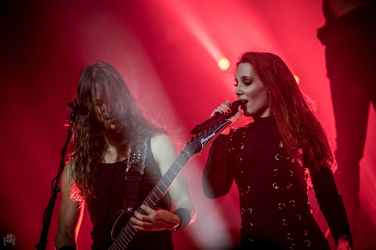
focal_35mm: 300
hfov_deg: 6.9
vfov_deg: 4.6
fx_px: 3133
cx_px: 188
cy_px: 125
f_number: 2.8
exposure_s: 1/100
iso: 1250
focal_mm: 200
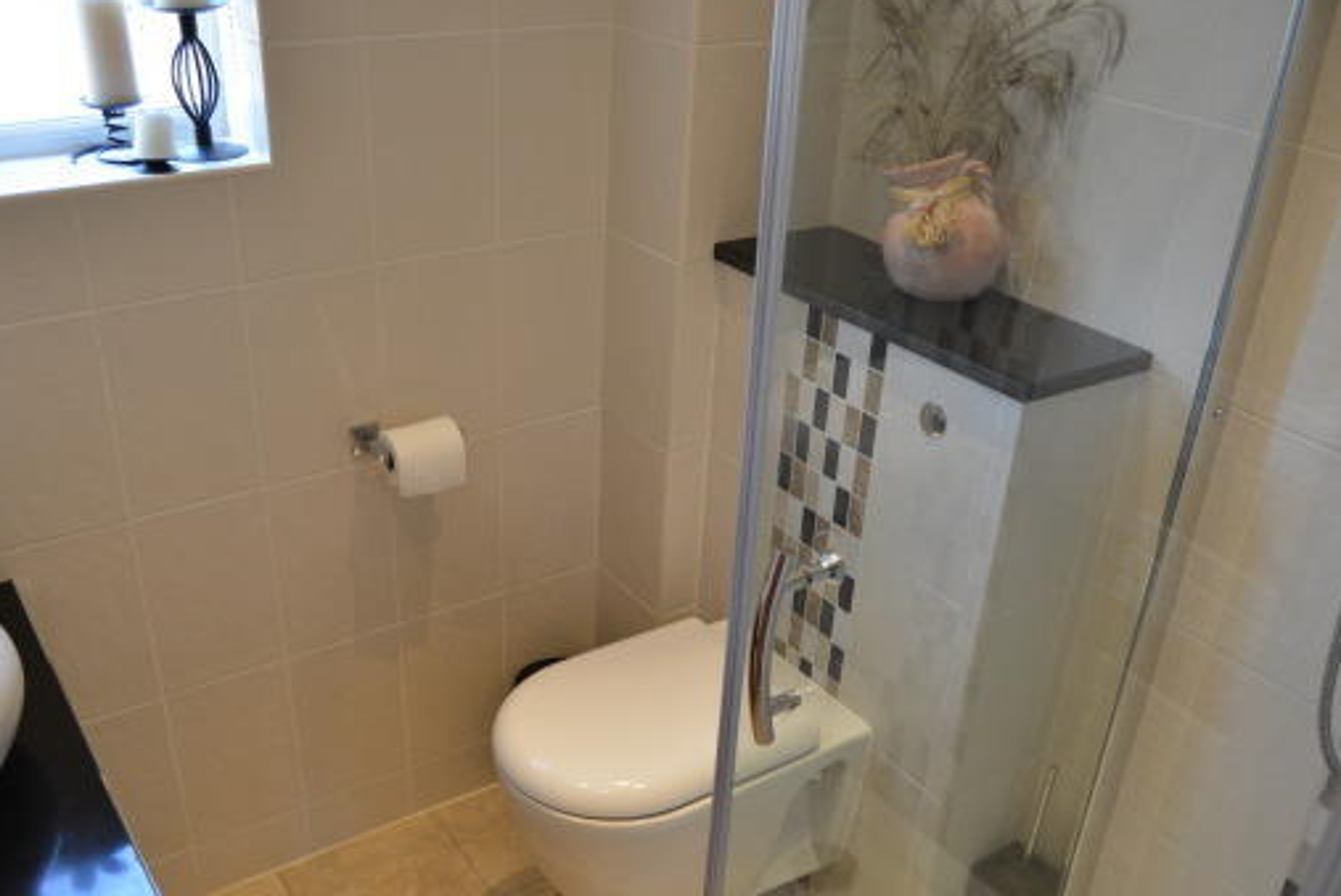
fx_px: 1230
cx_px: 667
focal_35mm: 33
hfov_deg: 57.2
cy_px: 534
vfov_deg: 39.9
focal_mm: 18
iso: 400
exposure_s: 1/80
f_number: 4.5
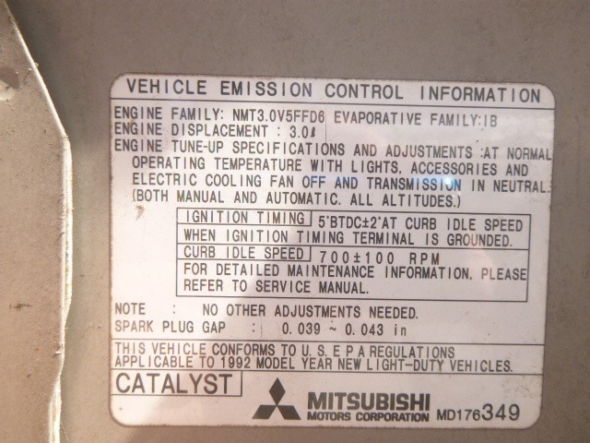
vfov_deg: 54.9
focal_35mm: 25
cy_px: 222
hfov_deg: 69.4
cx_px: 295
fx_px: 426
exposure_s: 1/60
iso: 100
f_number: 3.9
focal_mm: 4.5
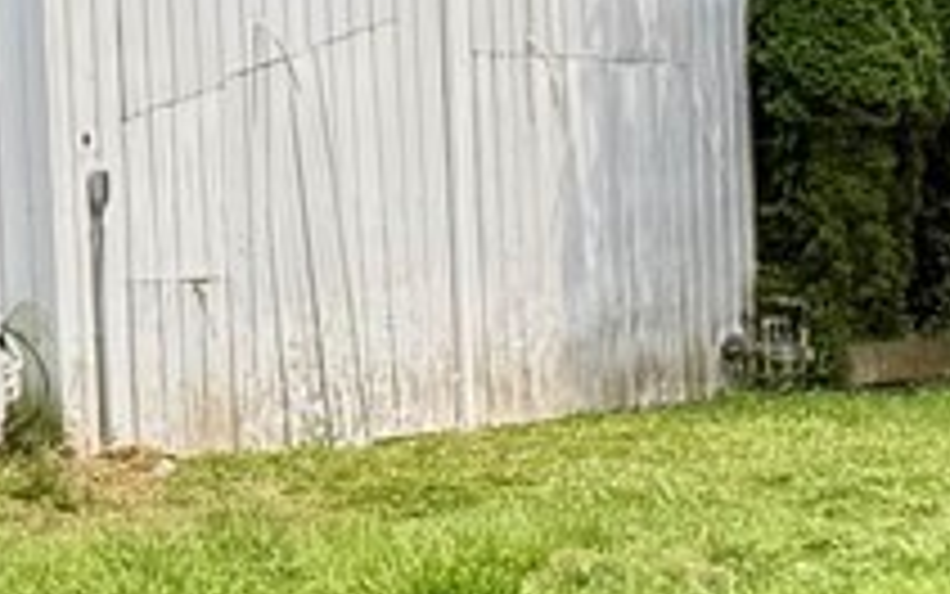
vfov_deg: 6.8
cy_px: 729
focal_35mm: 193
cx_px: 2760
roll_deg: -0.7
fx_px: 4998
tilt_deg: -6.4
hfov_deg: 9.0
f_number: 1.78
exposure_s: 1/909
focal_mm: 6.76
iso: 80
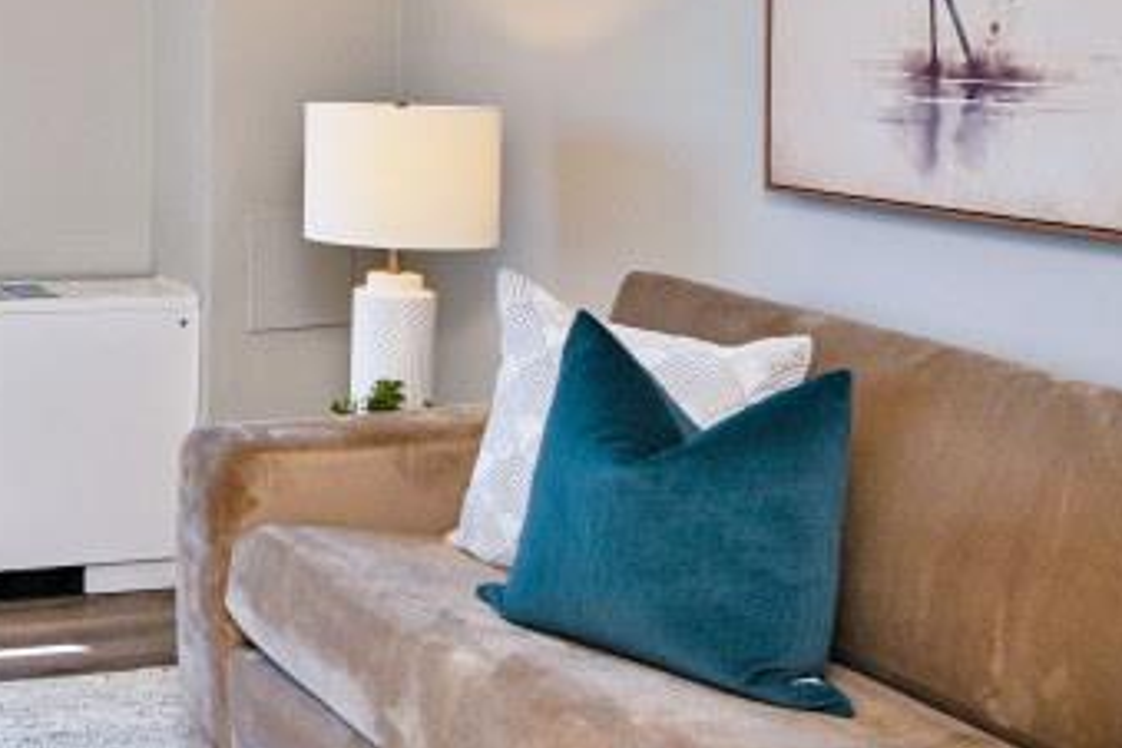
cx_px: -136
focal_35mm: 62
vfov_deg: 21.0
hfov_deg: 29.0
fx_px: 1932
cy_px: -30
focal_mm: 14
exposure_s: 1/125
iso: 100
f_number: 5.6
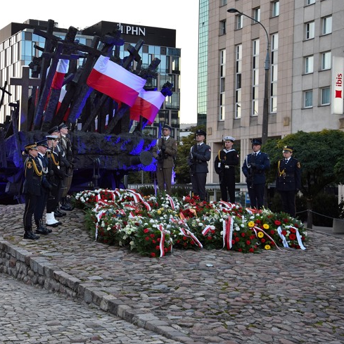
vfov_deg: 26.1
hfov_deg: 25.9
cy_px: 171
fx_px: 742
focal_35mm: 66
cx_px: 107
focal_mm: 34
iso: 400
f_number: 5.6
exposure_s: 1/125
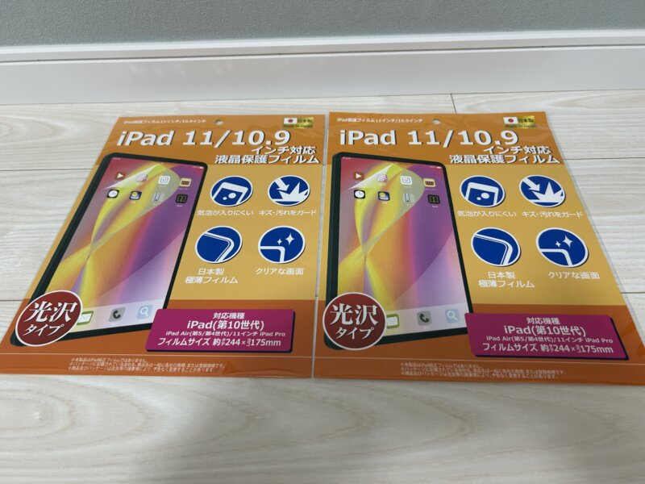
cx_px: 322
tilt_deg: -48.3
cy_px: 242
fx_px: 484
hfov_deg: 67.3
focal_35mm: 26
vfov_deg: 53.1
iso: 64
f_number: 1.5
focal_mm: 5.7
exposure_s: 1/50
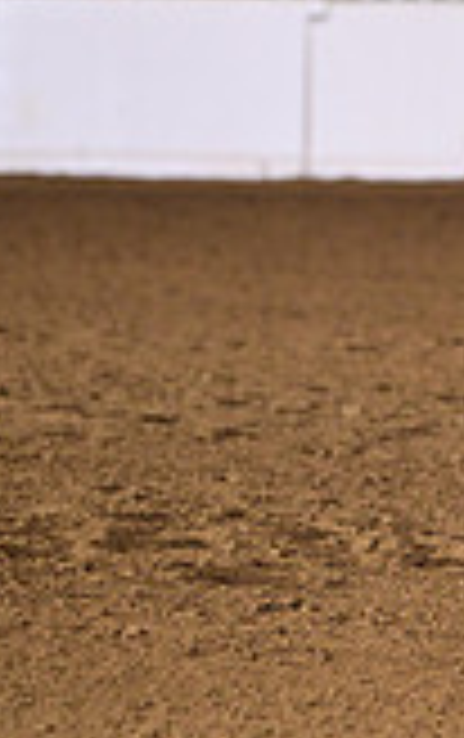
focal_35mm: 721
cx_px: 1279
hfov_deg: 1.8
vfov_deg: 2.9
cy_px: 137
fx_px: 14537
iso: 2500
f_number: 4.5
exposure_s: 1/200
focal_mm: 200
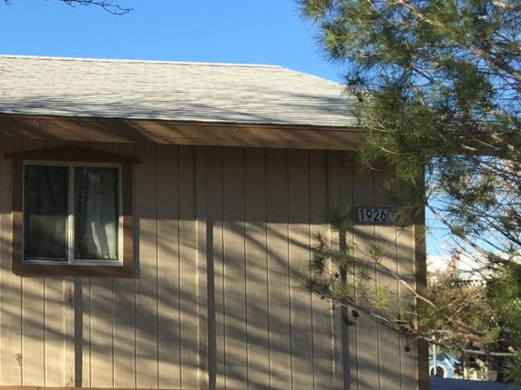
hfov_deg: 23.0
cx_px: -143
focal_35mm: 76
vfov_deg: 19.4
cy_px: 197
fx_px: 1144
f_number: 2.2
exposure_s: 1/1068
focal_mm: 4.15
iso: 32
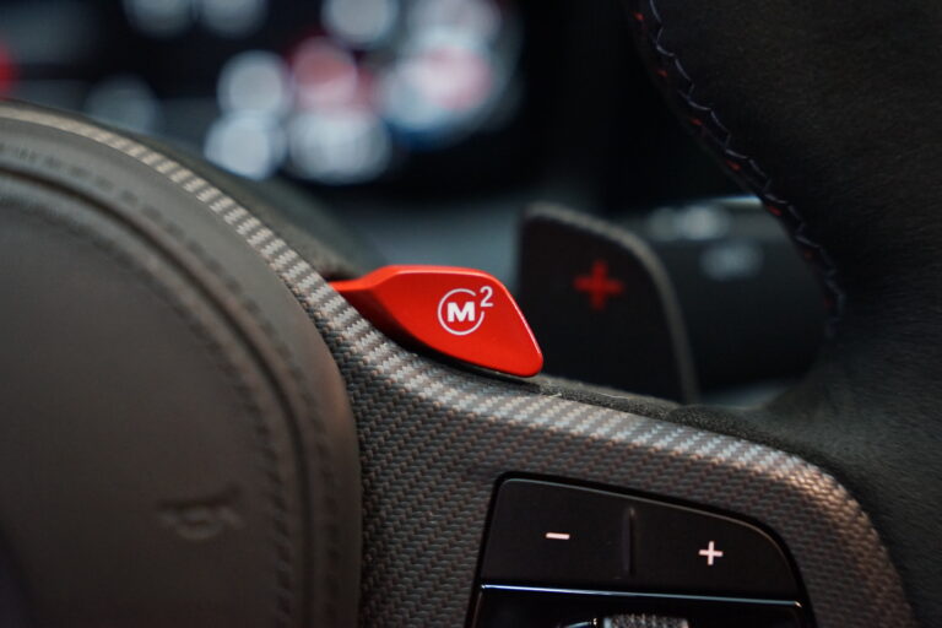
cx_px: 471
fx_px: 1832
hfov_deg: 28.8
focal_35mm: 70
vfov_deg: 19.5
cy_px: 314
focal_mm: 70
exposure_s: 1/80
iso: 4000
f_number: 2.8
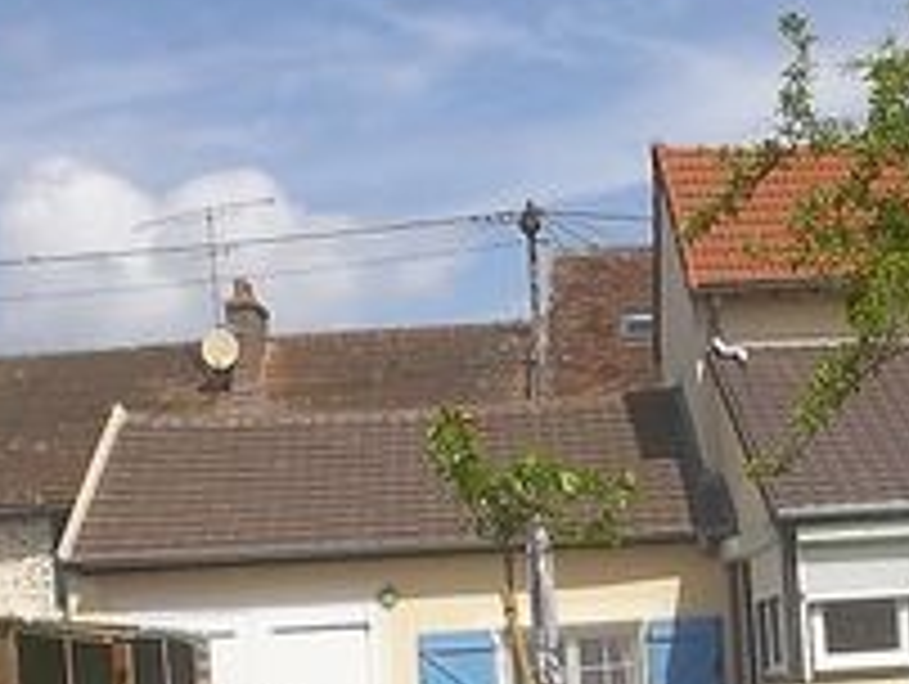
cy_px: 724
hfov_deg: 22.0
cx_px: 868
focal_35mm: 86
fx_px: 2261
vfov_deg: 16.7
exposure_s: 1/500
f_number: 5.6
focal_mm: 4.1
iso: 80
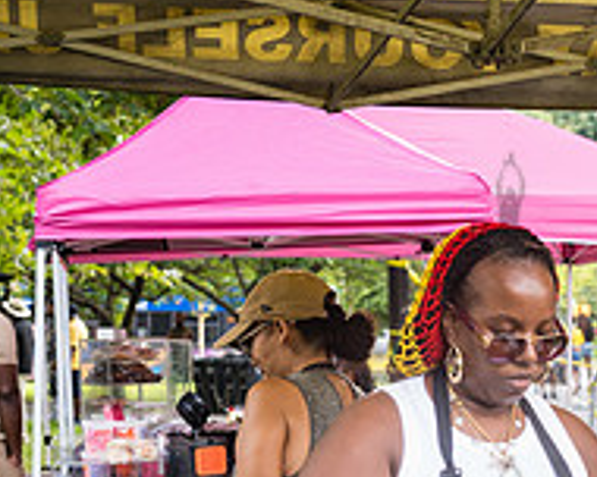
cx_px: 491
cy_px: 509
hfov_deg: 16.6
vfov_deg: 13.2
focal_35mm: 115
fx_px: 2032
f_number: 3.5
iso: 500
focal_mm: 39
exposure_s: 1/200
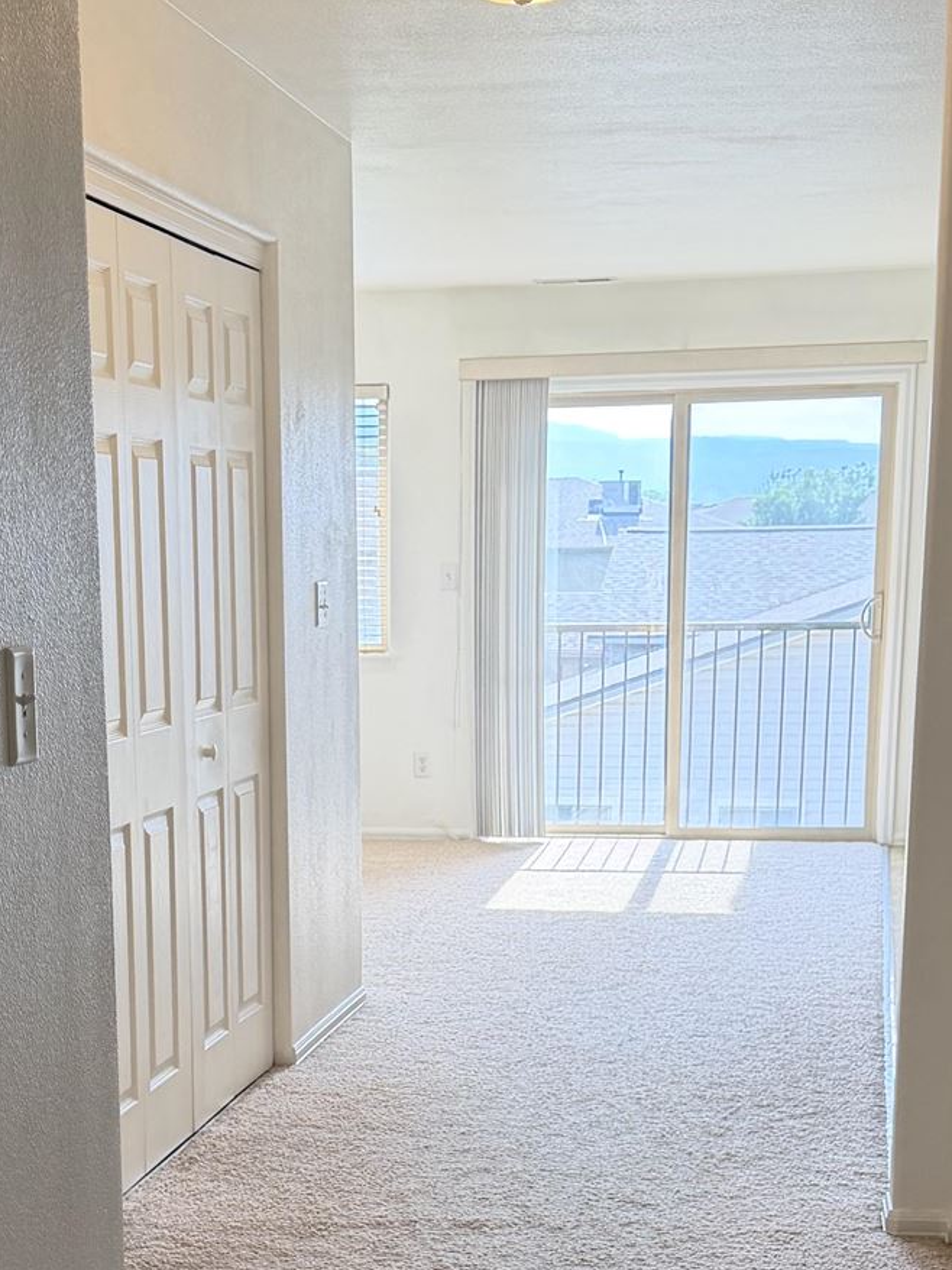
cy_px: 1063
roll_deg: -0.6
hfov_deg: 23.2
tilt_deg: -11.6
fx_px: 2311
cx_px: 340
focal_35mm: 63
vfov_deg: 29.8
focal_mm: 6.76
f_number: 1.78
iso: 125
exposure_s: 1/206
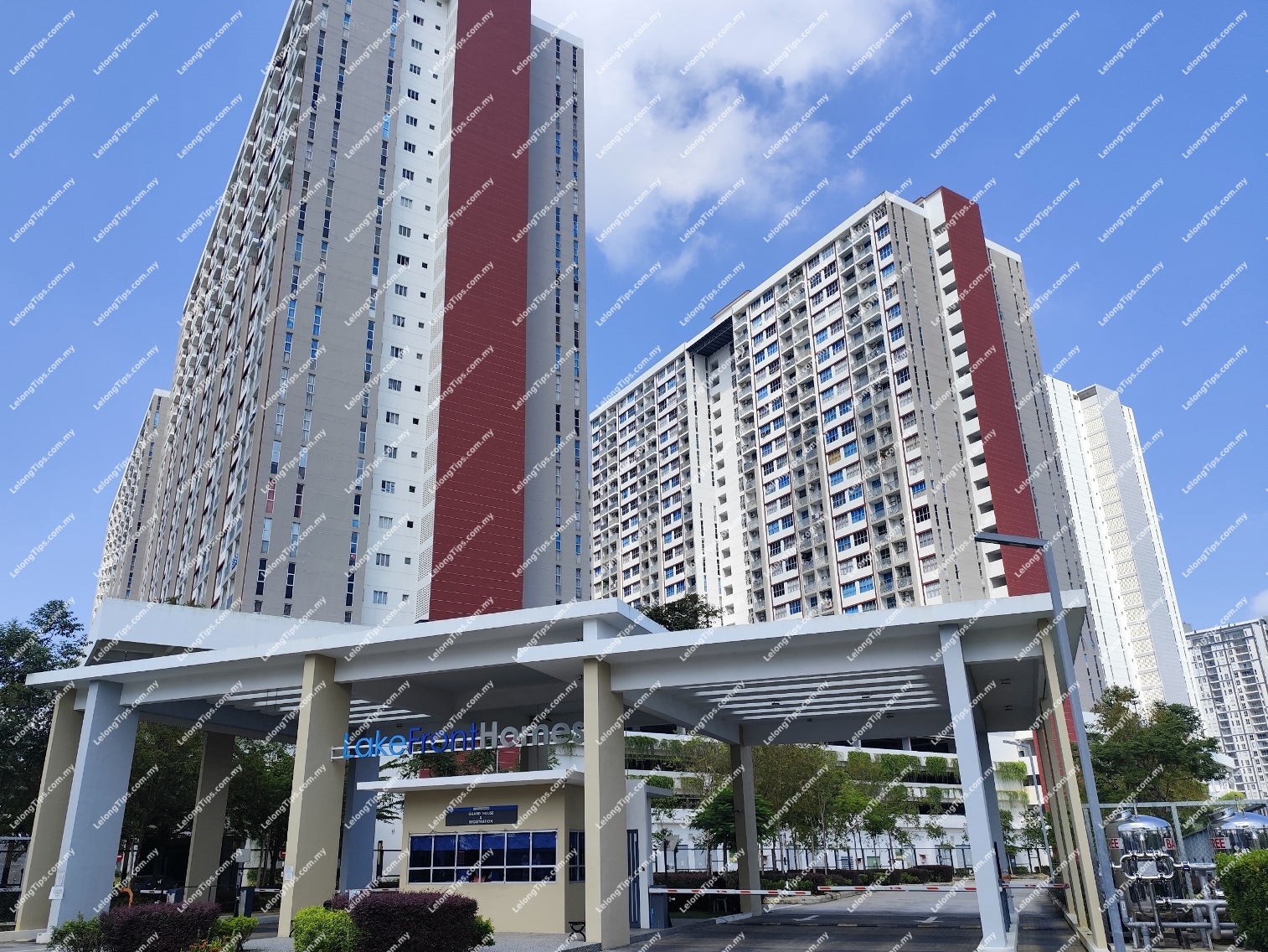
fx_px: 843
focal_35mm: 23
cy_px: 476
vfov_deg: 58.9
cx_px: 634
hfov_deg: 73.9
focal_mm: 6.14
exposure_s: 1/860
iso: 50
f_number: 1.65
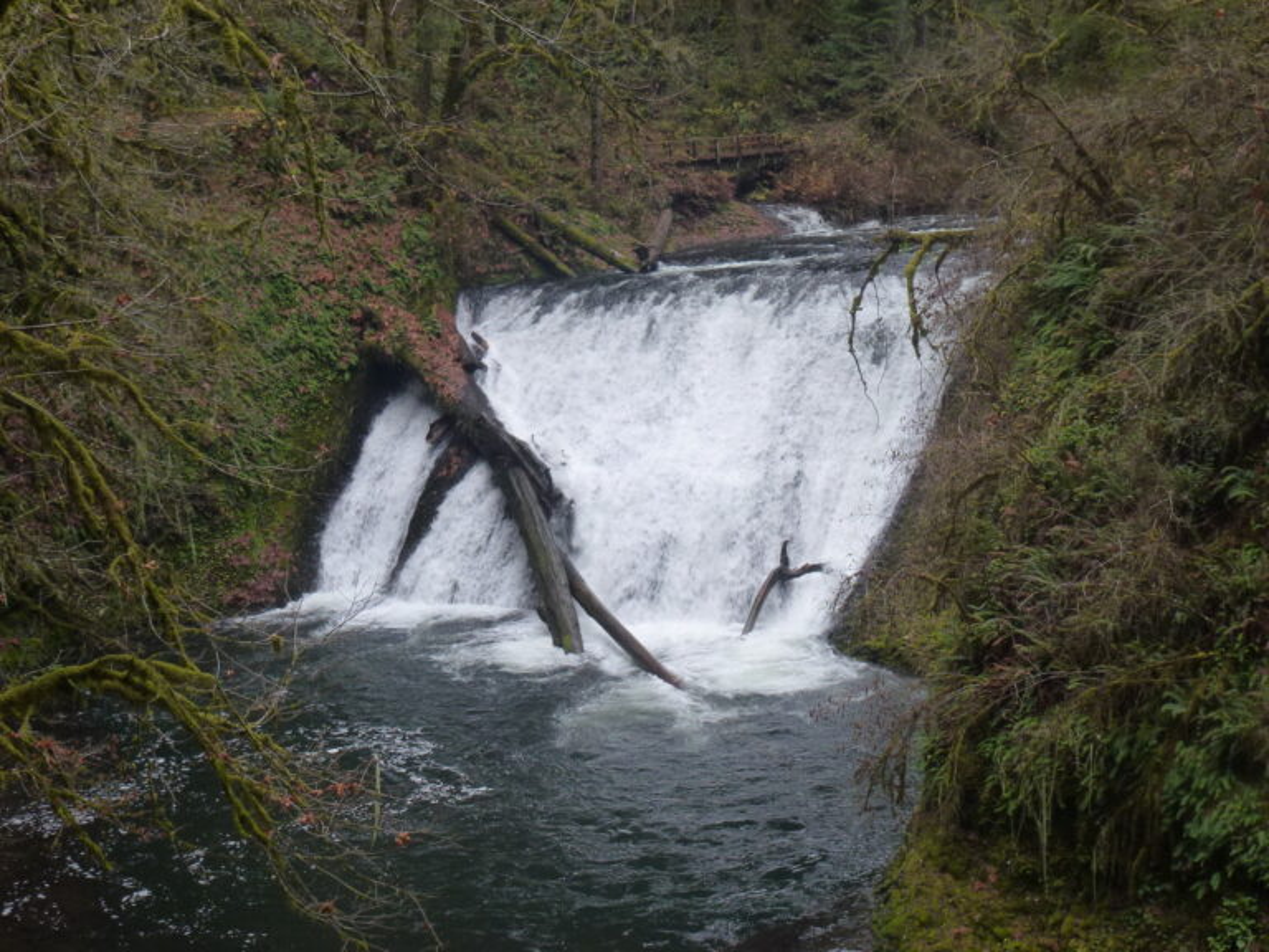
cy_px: 476
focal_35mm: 52
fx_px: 1906
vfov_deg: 28.0
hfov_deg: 36.8
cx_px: 634
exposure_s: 1/100
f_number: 4.3
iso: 160
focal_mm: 9.4
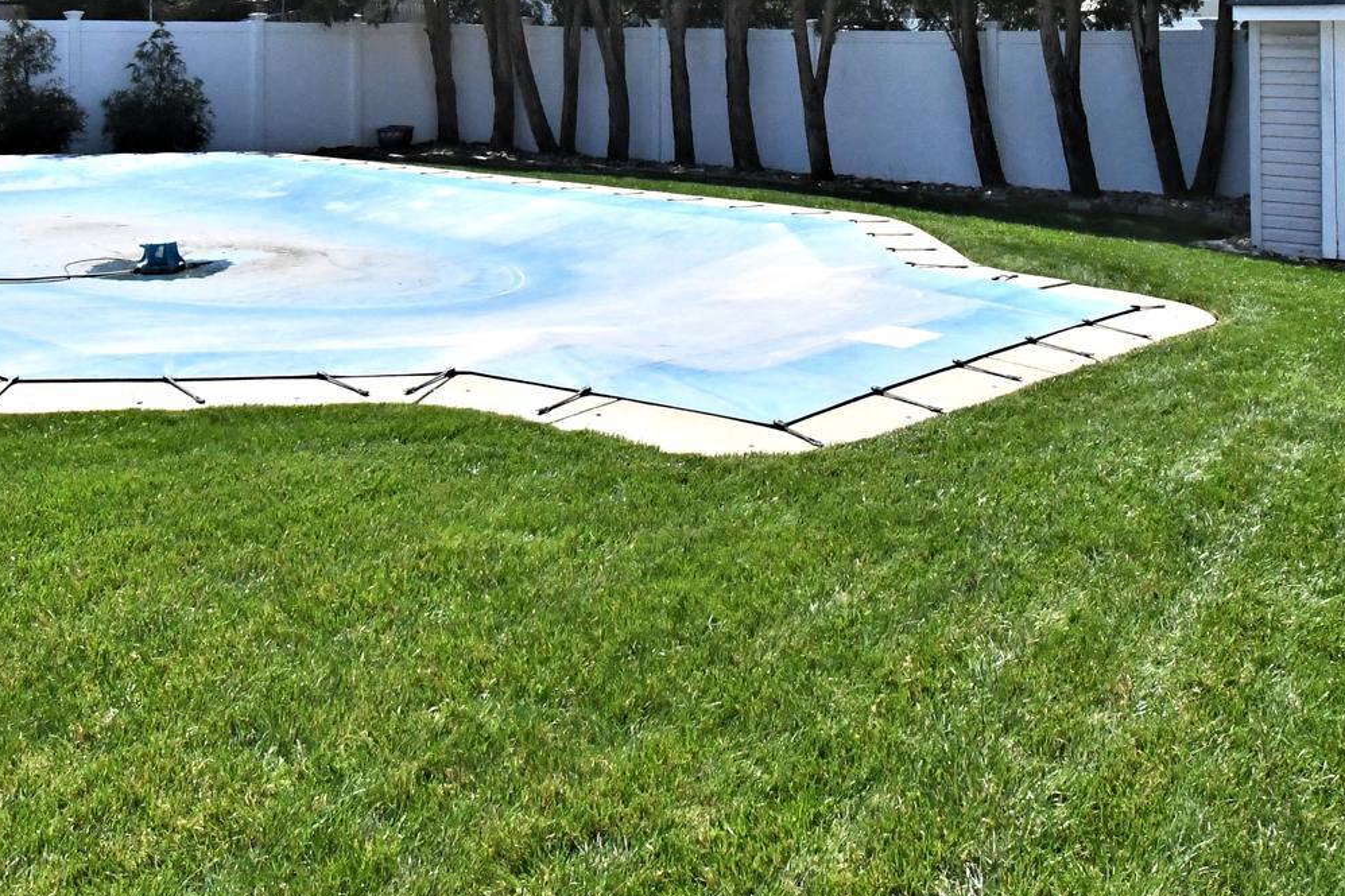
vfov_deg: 31.8
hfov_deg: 49.6
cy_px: 22
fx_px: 1457
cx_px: 682
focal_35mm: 39
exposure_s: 1/4000
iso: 4000
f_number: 11
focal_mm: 13
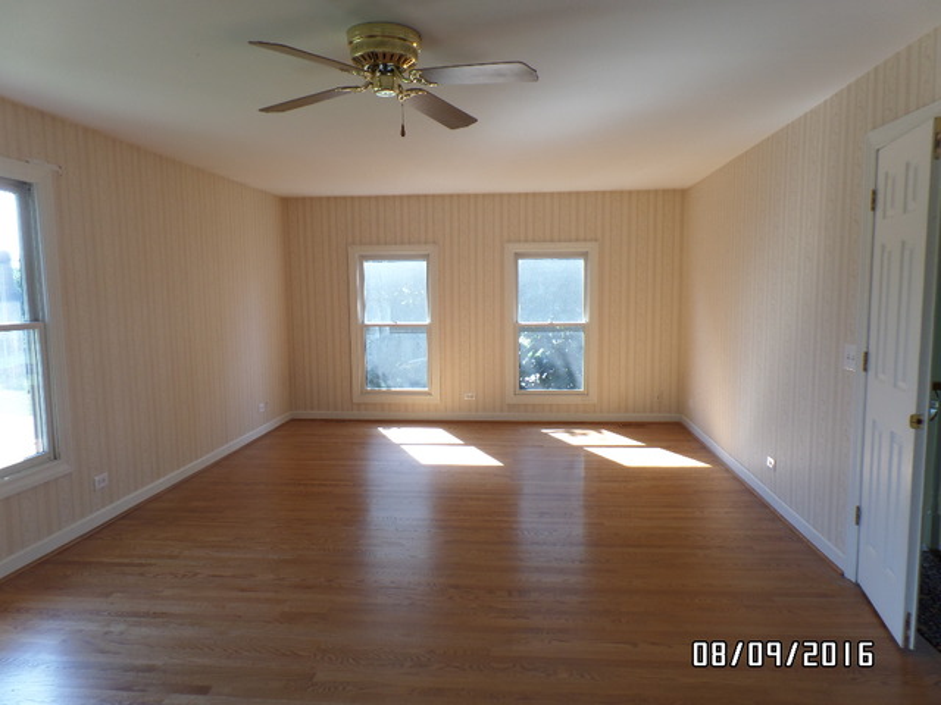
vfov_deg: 58.9
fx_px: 625
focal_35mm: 23
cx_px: 470
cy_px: 352
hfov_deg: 73.9
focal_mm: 4.1
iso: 100
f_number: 3.5
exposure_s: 1/45
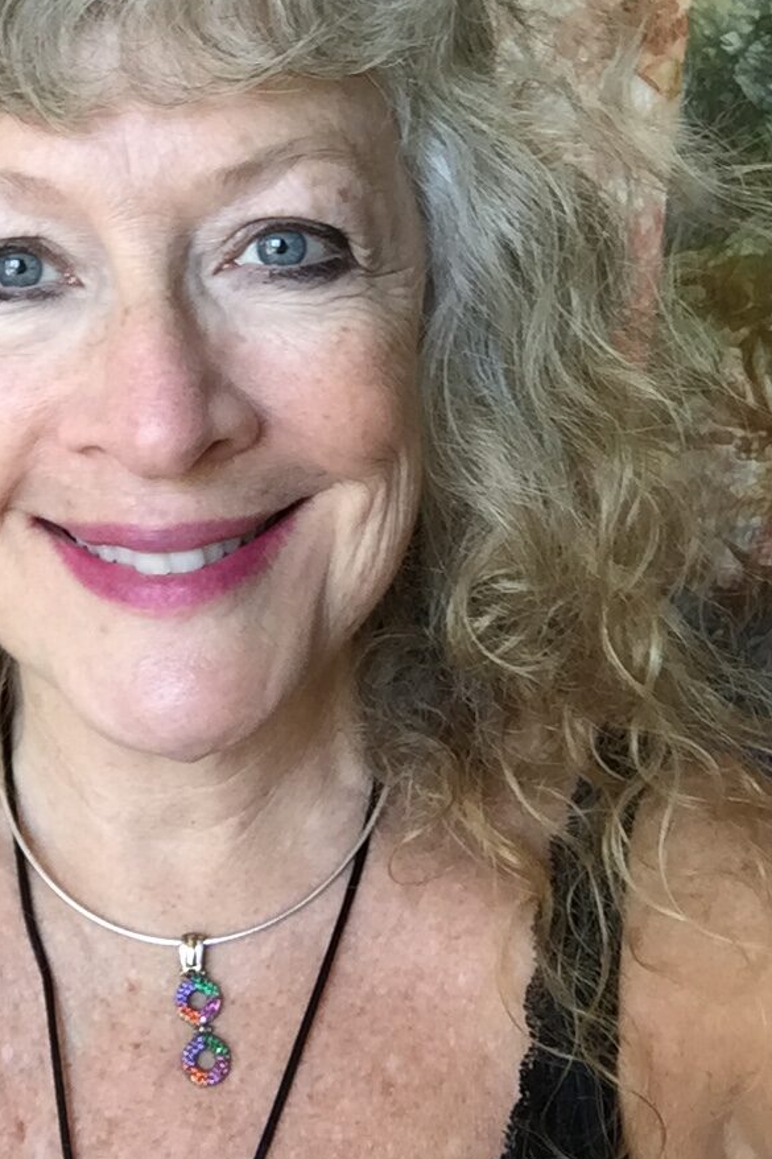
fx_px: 1512
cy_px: 490
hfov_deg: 28.2
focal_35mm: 47
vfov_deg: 41.8
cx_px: 182
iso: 50
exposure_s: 1/30
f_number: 2.2
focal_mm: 2.65
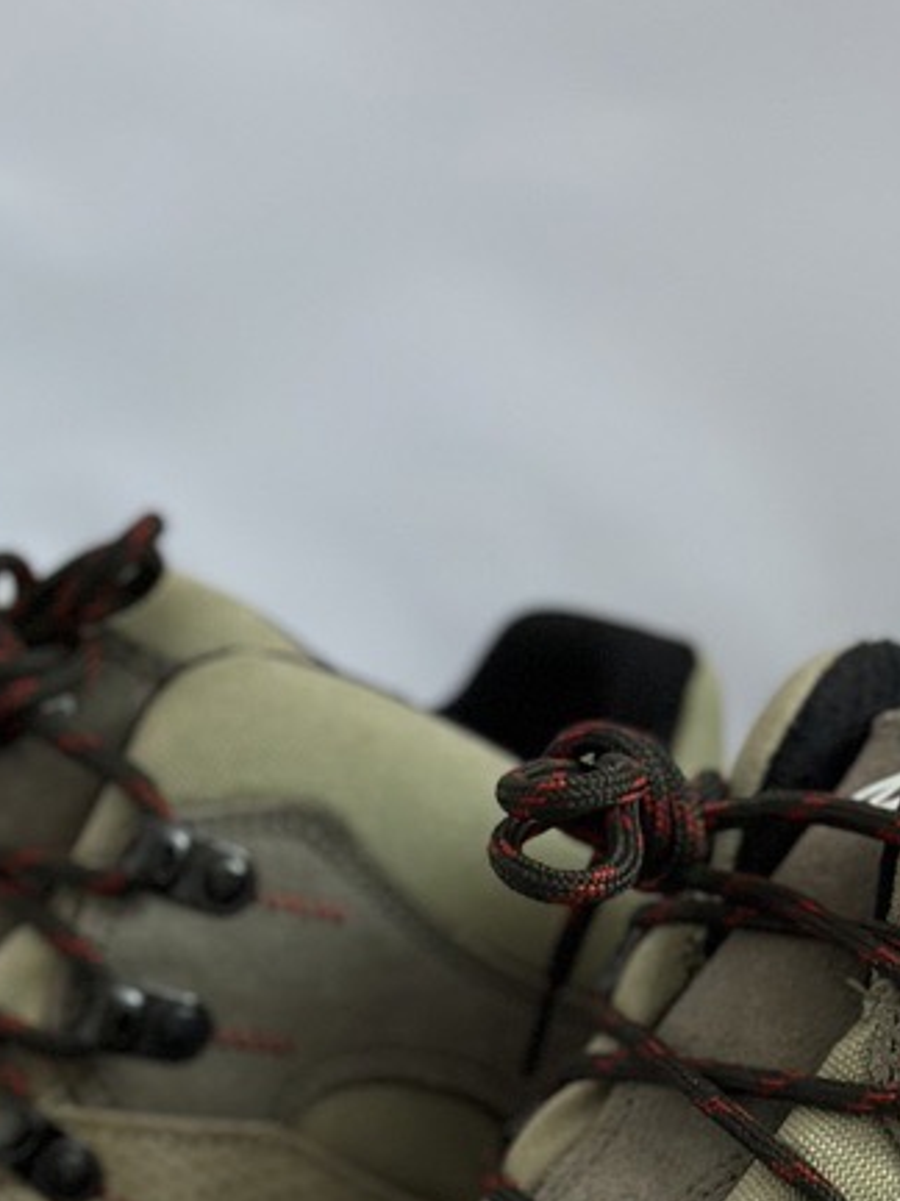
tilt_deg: -18.0
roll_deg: +2.6
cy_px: 1195
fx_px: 3848
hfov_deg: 13.3
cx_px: 522
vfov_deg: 17.3
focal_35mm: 111
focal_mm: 6.86
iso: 500
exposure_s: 1/33
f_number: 1.78
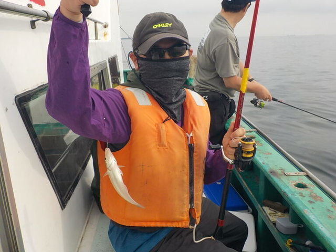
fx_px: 291
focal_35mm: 30
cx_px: 168
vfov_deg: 46.8
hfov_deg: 60.0
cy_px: 126
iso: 125
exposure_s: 1/1000
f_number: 3.3
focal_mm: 4.1
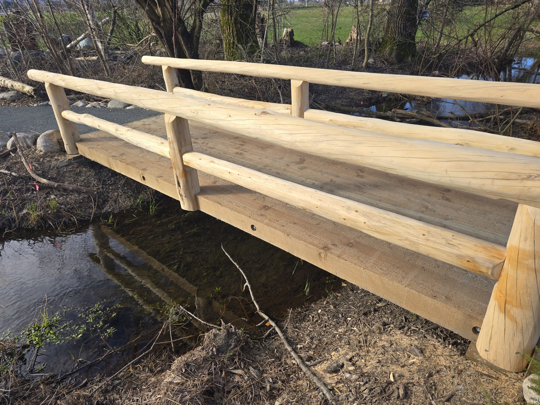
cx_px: 270
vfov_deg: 58.9
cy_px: 202
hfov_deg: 73.9
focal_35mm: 23
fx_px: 359
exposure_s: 1/212
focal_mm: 6.3
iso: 12
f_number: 1.7
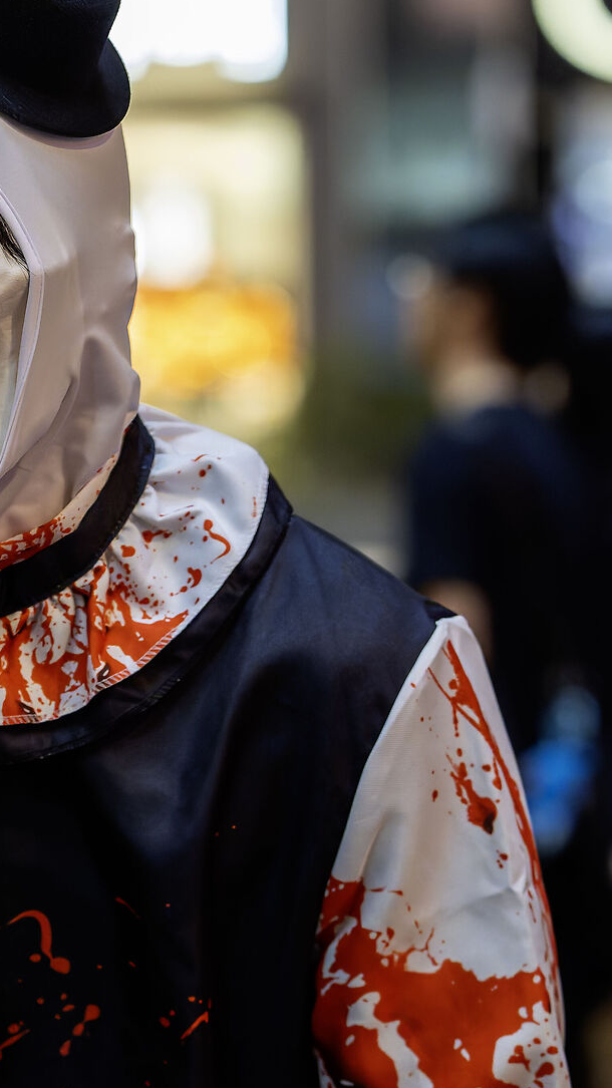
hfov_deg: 6.2
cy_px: 1044
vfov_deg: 10.9
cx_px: 195
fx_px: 5686
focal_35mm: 197
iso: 6400
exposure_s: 1/1000
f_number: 2.5
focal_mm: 85
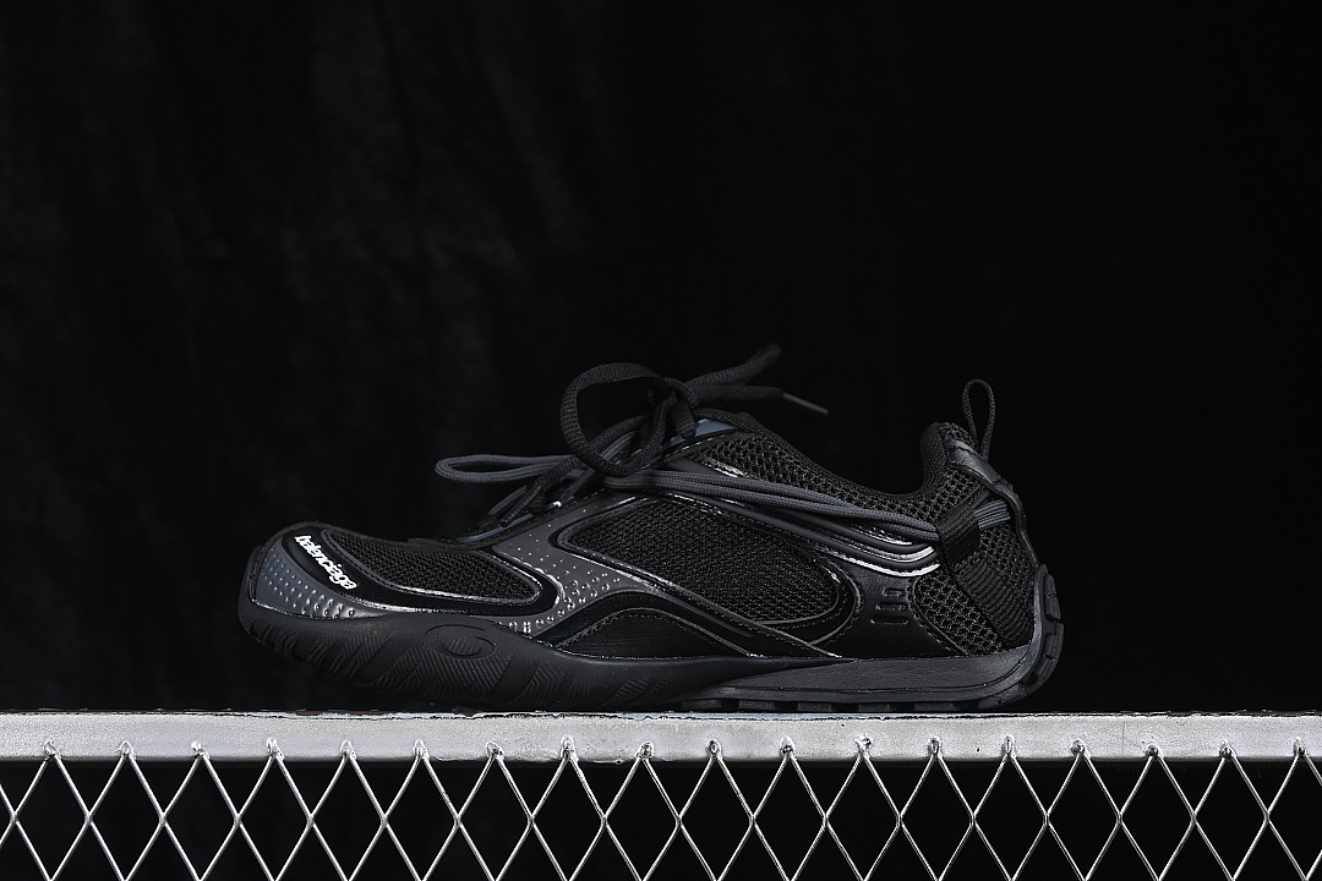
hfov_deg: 27.0
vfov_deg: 18.2
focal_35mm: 75
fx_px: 2754
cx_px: 661
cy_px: 440
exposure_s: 1/60
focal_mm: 50
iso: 160
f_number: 6.3
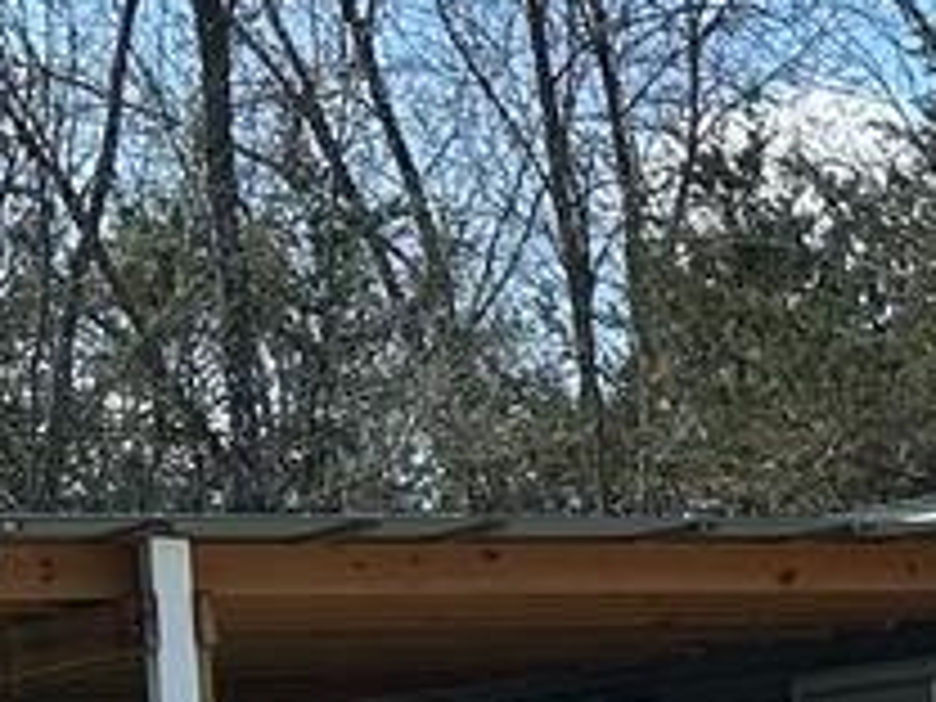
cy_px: 1652
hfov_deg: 10.1
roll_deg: +1.0
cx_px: 1894
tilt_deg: -6.8
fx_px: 4867
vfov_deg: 7.7
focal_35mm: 180
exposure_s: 1/2632
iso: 50
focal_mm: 5.7
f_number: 1.5
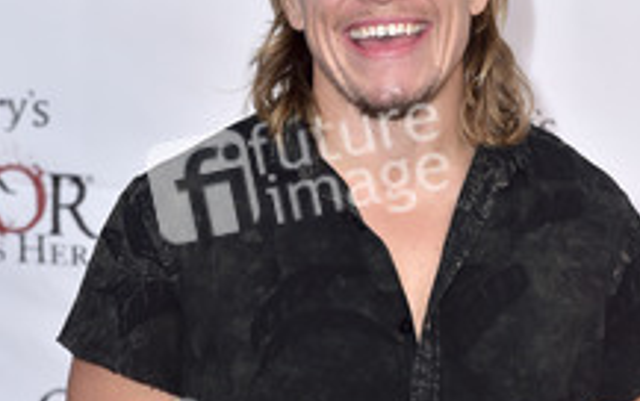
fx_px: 2164
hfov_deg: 16.8
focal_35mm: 124
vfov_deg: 10.6
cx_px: 385
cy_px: 321
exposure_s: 1/250
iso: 250
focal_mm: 66
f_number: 5.6
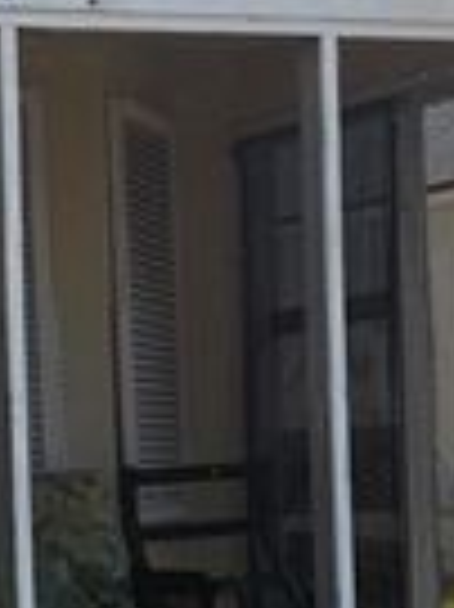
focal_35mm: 119
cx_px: -355
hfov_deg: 11.5
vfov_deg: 16.4
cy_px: 489
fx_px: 2084
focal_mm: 6.76
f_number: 1.78
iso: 80
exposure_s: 1/3759
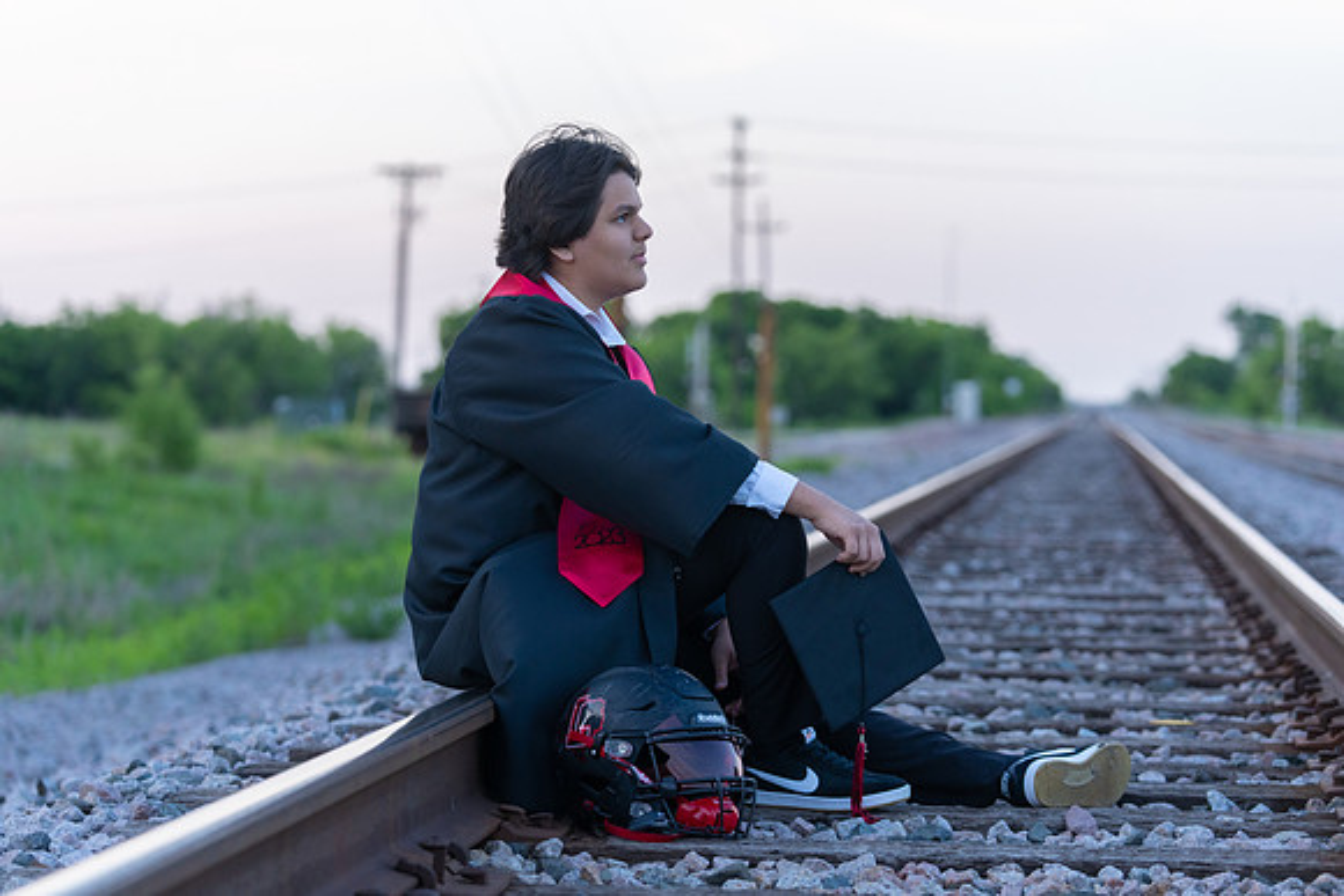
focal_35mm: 101
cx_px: 672
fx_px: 3771
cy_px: 448
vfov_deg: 13.6
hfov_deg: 20.2
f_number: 3.5
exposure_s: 1/320
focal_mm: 101
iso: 1000
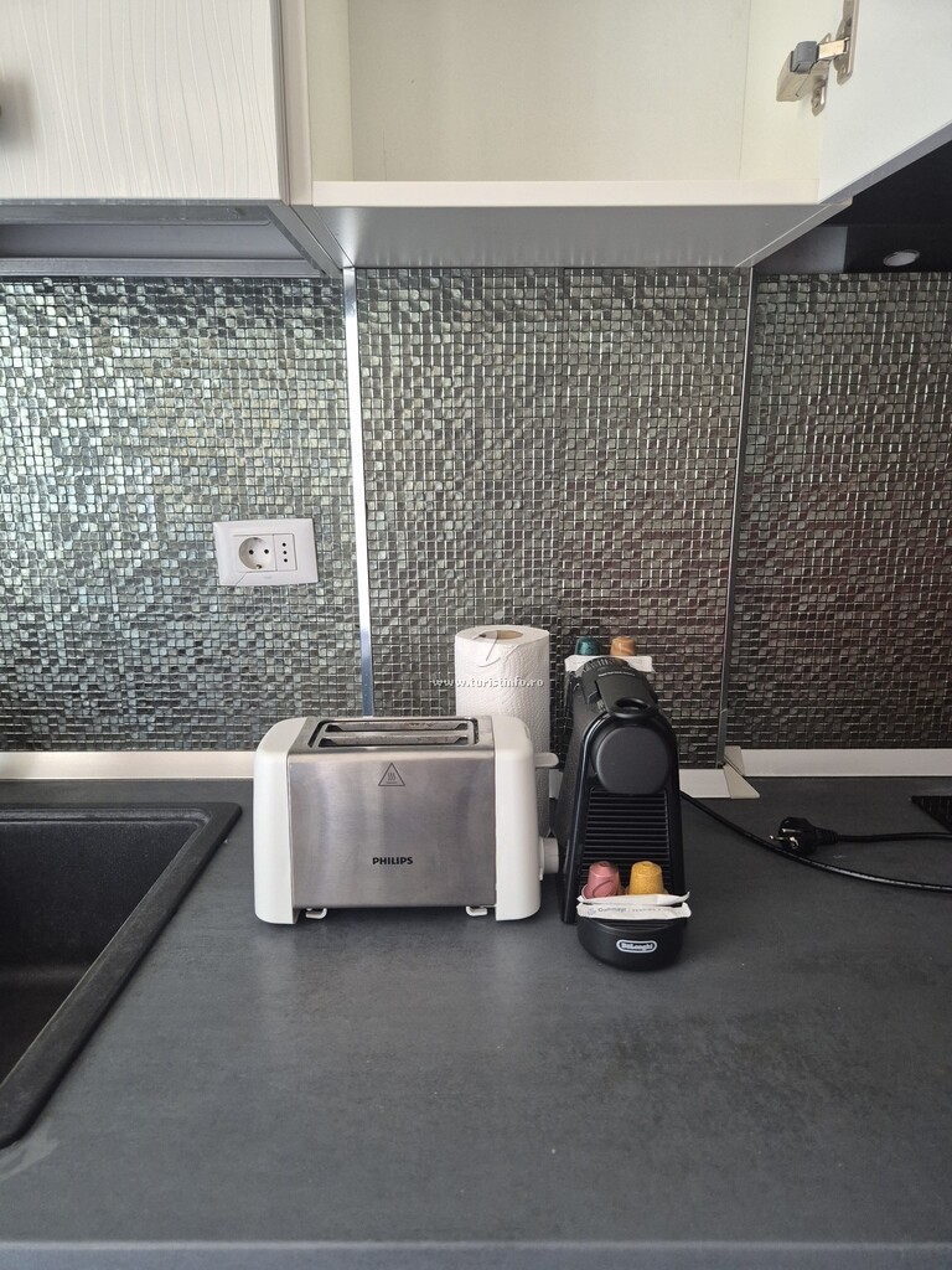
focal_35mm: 23
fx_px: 843
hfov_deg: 58.9
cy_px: 635
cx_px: 476
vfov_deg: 73.9
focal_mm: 5.4
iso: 400
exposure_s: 1/100
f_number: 1.8
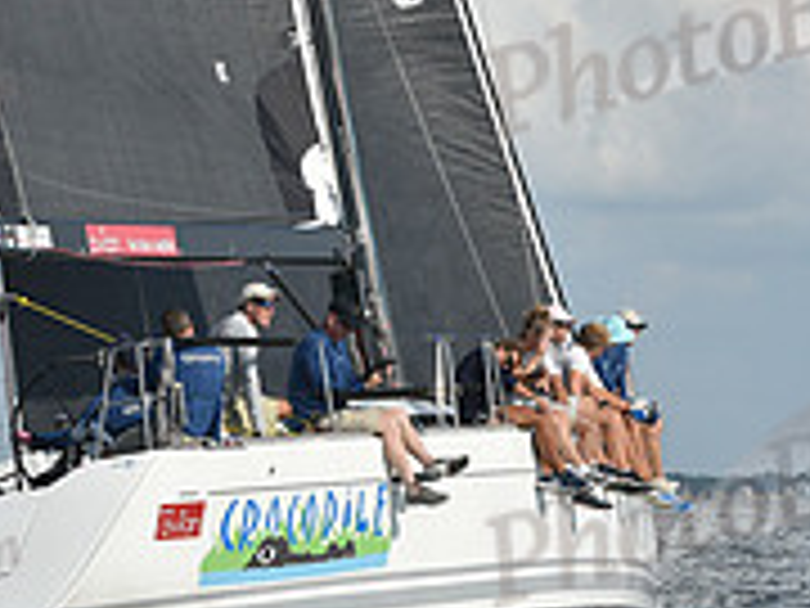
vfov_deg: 6.8
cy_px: 318
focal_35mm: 217
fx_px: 5078
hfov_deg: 9.1
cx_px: 256
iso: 250
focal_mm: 70
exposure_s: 1/1250
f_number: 9
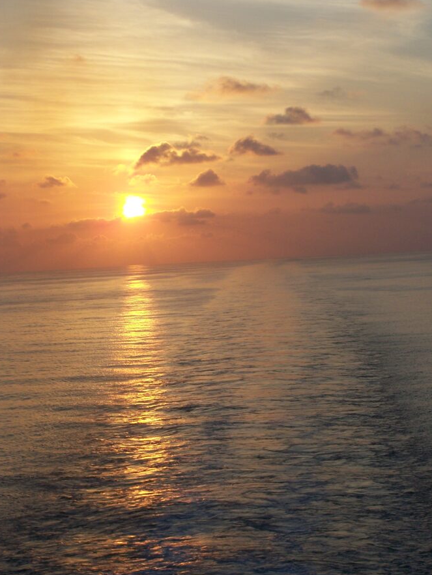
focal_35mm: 95
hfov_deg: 15.6
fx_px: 1578
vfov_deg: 20.6
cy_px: 310
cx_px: 212
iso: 80
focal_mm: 13.7
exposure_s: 1/1000
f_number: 4.5
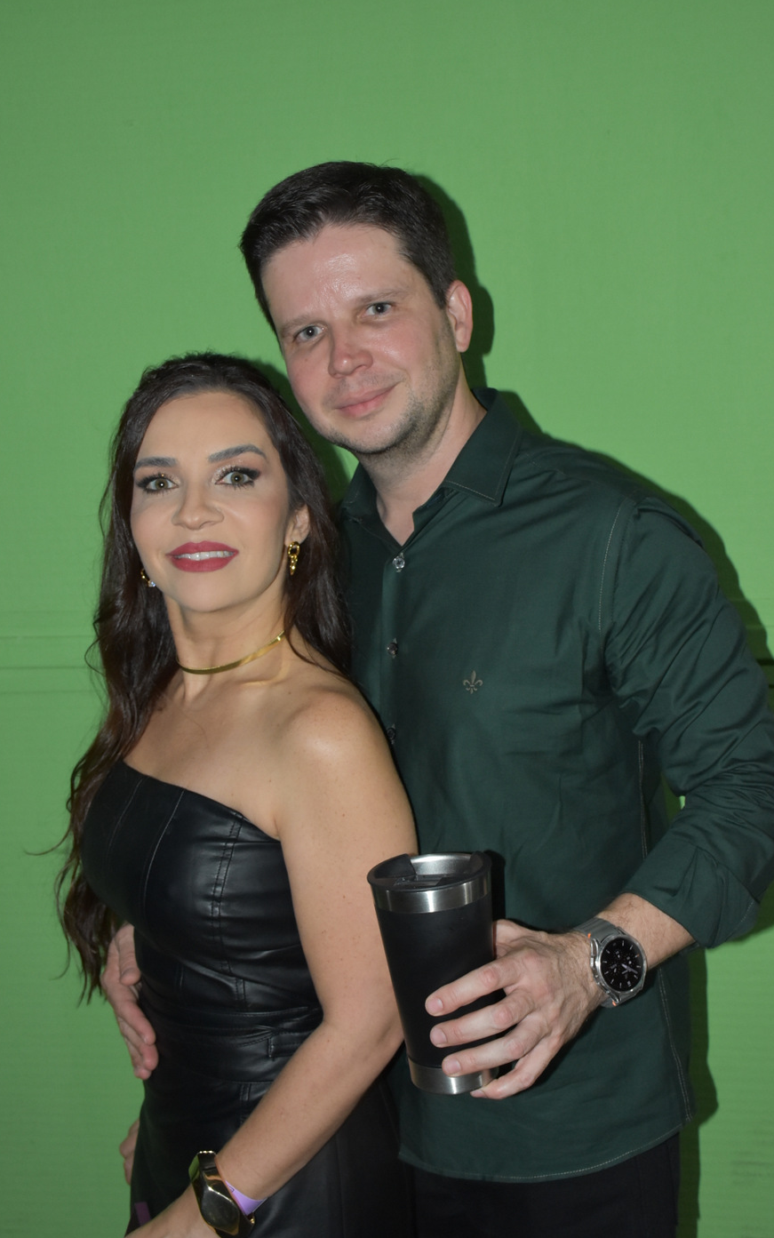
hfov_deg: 30.9
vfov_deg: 47.7
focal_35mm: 42
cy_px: 619
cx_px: 374
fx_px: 1401
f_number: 5.6
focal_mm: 27
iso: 1600
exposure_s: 1/60
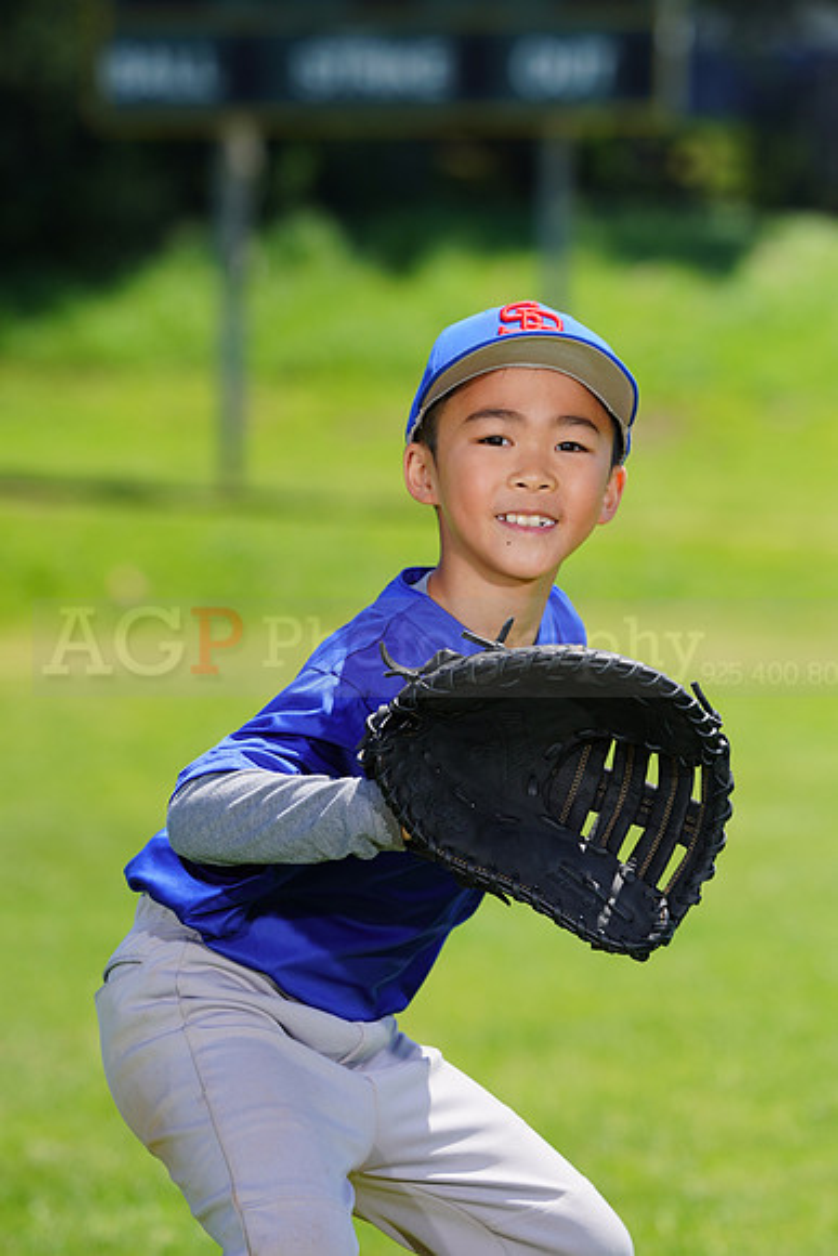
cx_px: 419
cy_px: 628
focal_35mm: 268
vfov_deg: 7.7
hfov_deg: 5.1
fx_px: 9351
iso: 100
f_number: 8
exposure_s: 1/250
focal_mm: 268
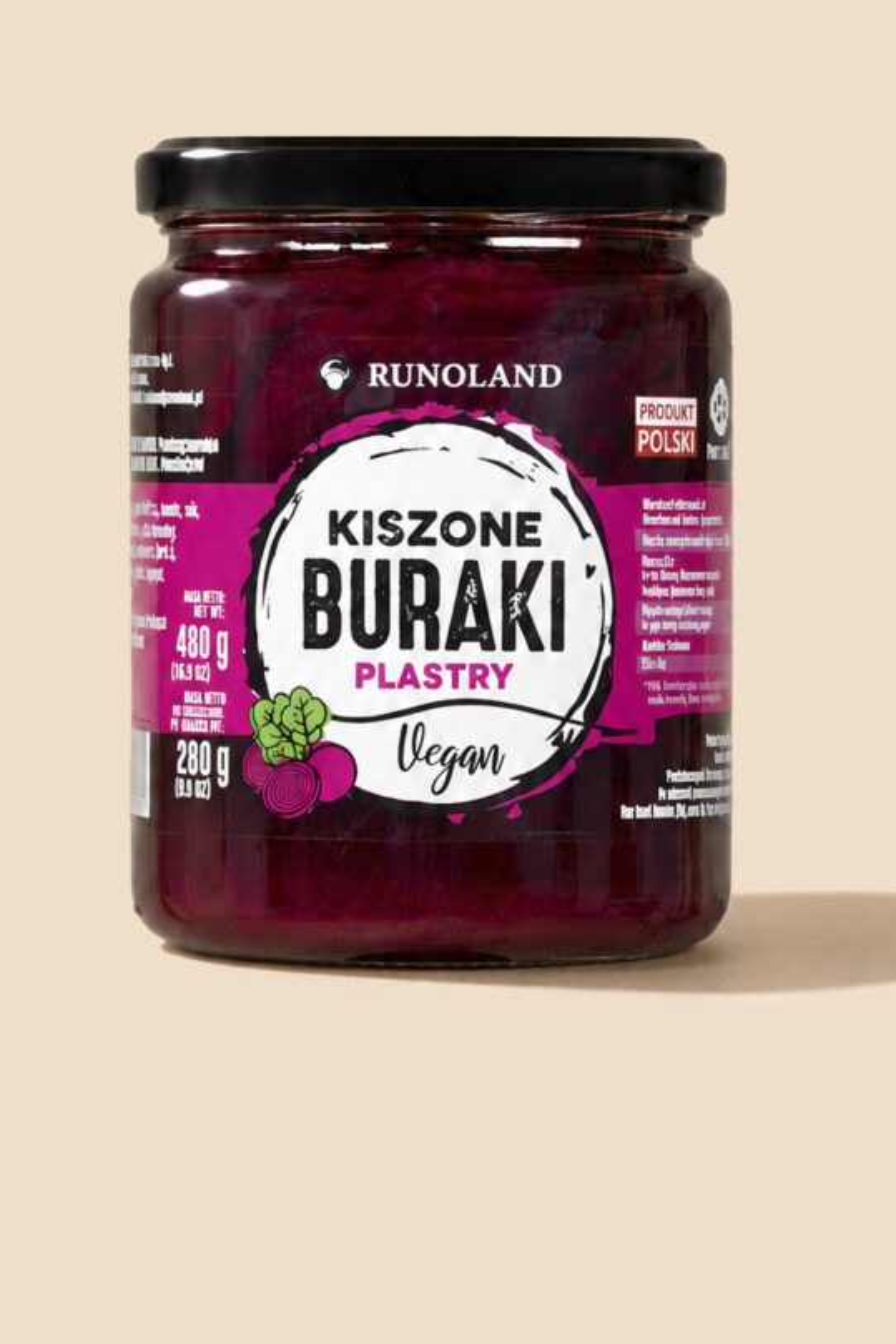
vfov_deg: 26.6
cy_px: 534
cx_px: 433
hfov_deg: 18.0
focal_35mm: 76
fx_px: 2836
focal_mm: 60
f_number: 10
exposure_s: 1/200
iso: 200
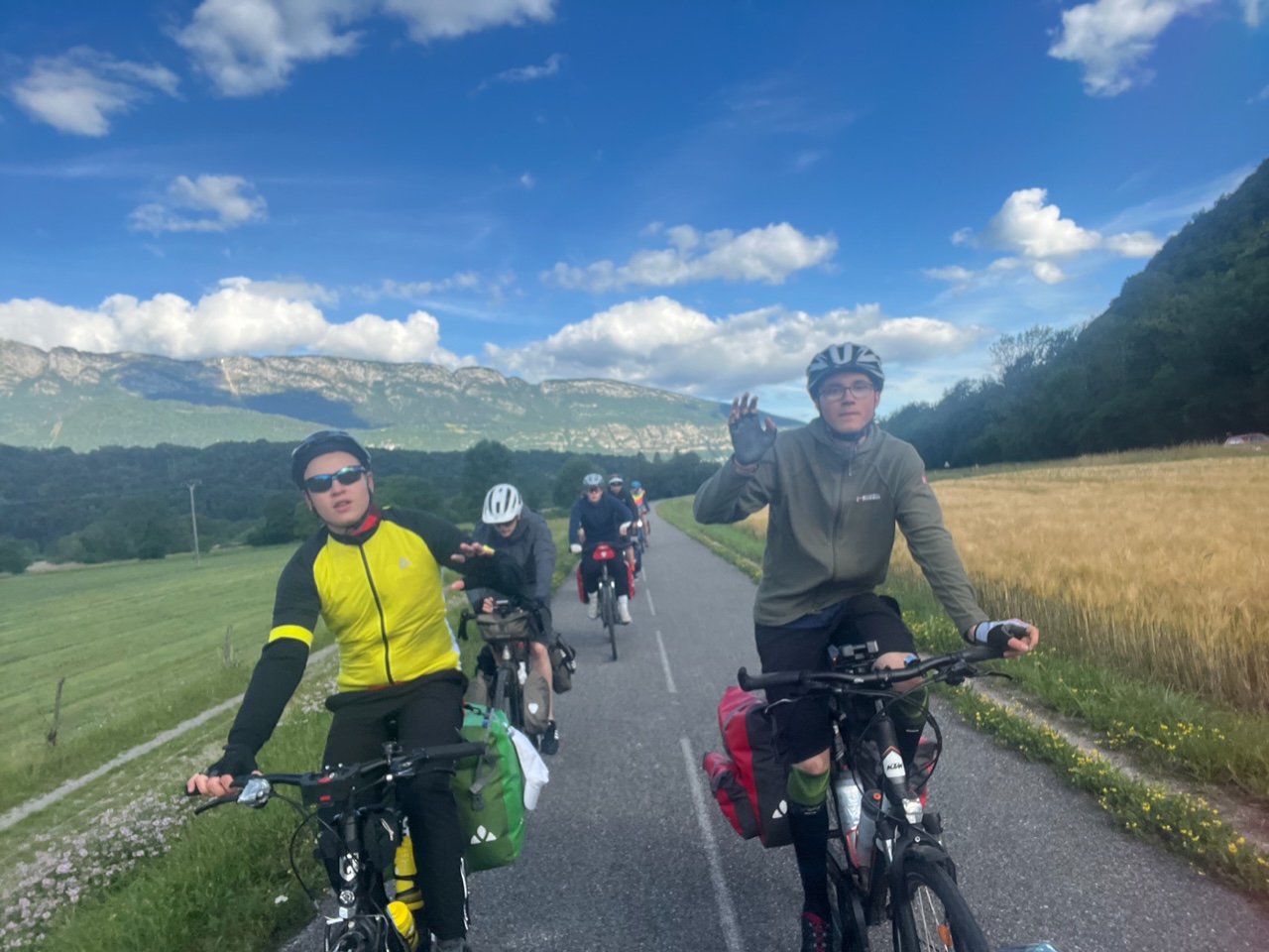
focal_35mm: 23
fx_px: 843
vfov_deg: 58.9
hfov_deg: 73.9
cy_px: 476
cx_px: 634
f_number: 2.2
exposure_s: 1/628
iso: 32
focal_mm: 2.71
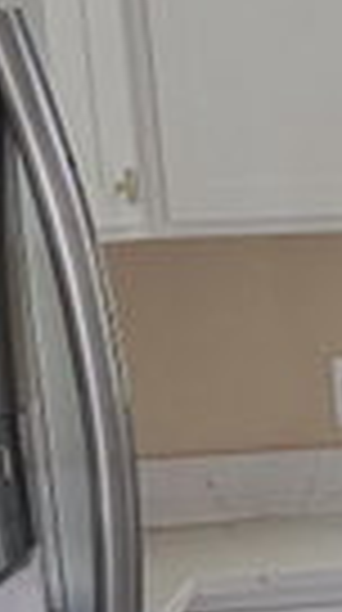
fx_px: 3192
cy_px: 486
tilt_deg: -7.7
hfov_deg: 4.8
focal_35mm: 197
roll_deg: +1.5
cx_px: 1863
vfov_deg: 10.9
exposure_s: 1/123
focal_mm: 6.76
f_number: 1.78
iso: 125
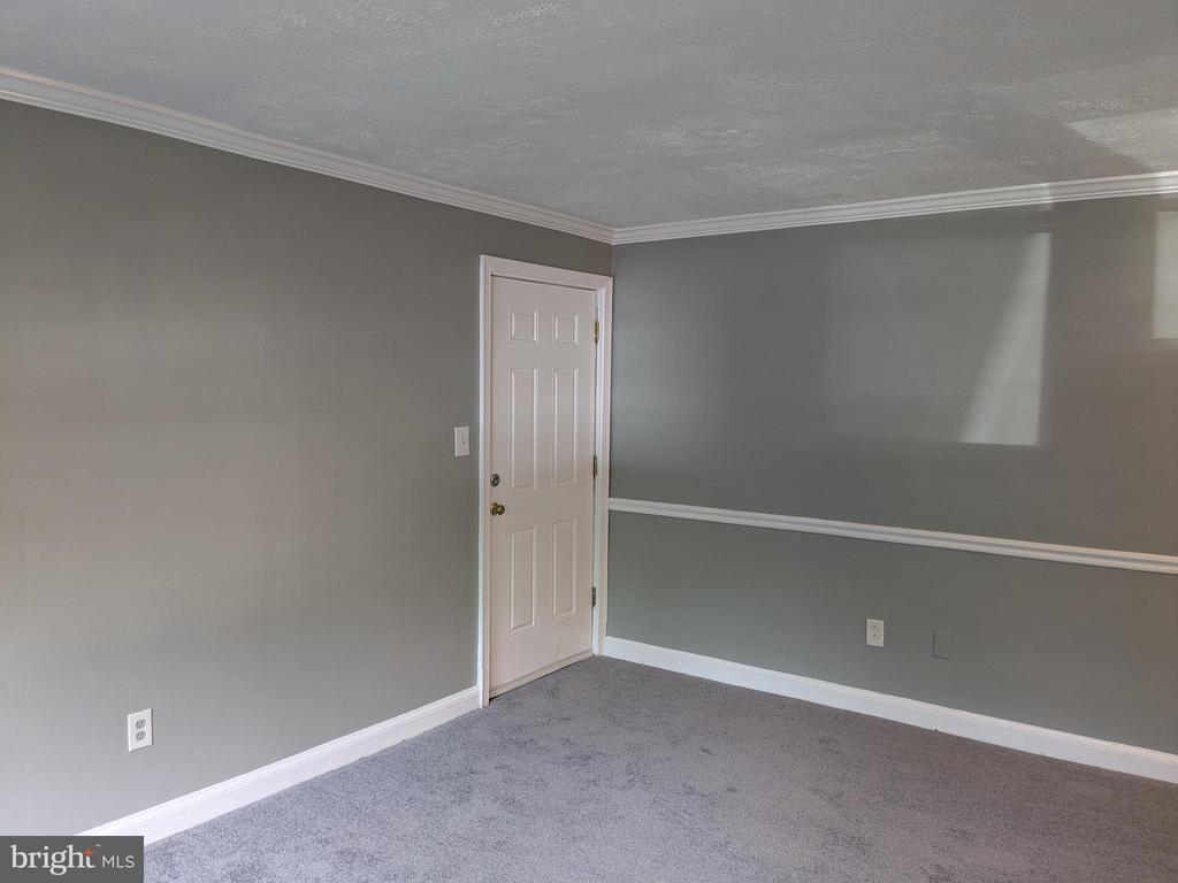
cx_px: 589
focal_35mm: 27
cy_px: 442
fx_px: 919
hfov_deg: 65.3
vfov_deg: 51.4
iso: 82
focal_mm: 4.38
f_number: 1.73
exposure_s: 1/24
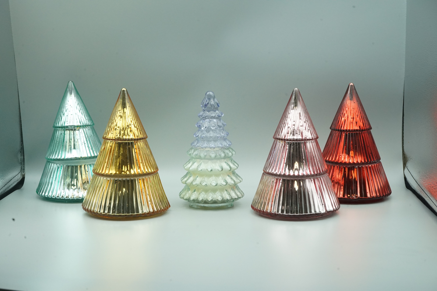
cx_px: 218
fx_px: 801
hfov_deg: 30.5
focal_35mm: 66
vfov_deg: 20.6
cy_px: 146
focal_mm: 66
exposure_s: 1/100
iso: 2000
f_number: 16
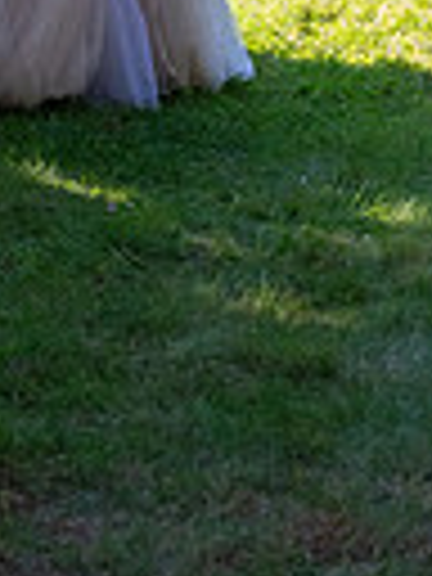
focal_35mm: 253
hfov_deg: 5.9
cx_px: -52
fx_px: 4210
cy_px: -153
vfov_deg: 7.7
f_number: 4.5
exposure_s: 1/6400
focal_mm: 75
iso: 6400
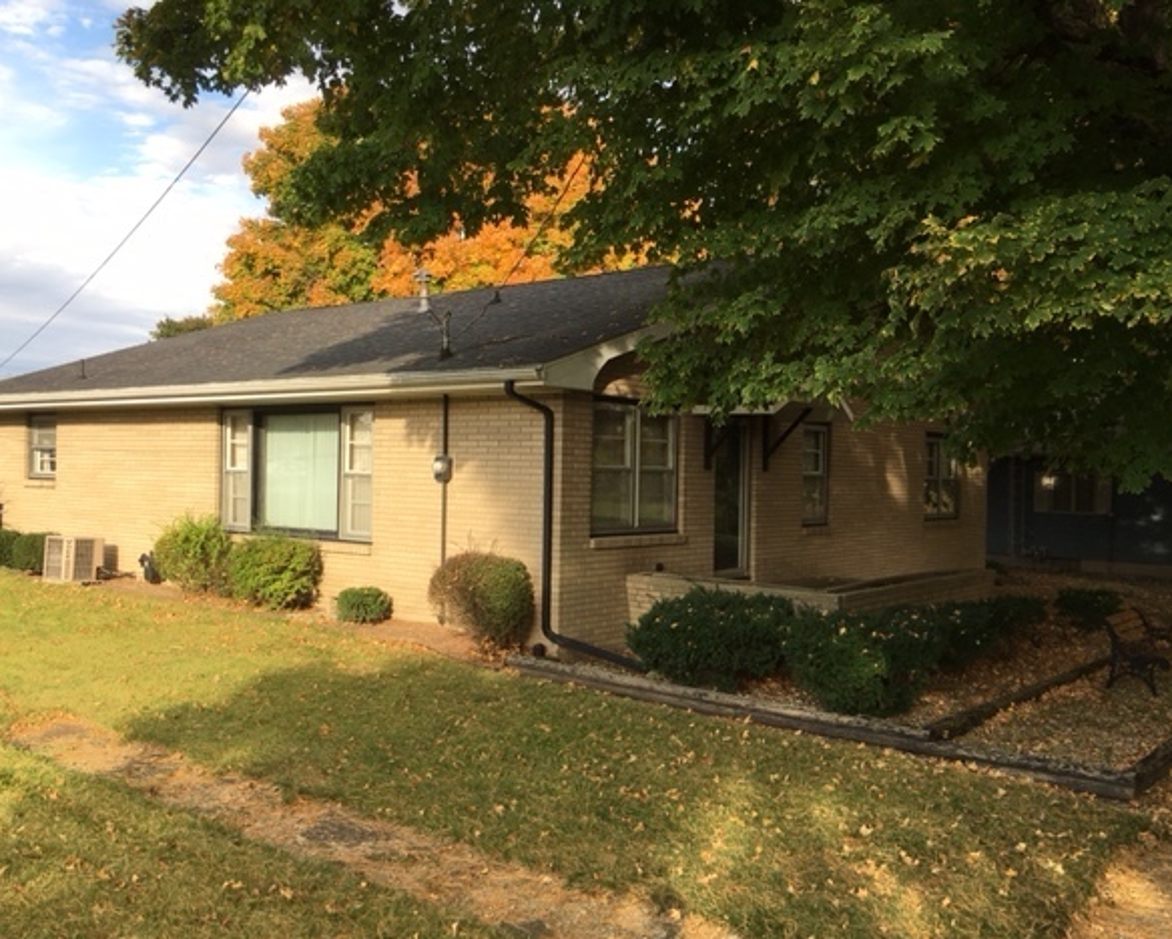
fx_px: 1076
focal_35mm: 31
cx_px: 586
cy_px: 480
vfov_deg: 47.2
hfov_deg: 57.1
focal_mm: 4.15
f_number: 2.2
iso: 25
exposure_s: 1/416
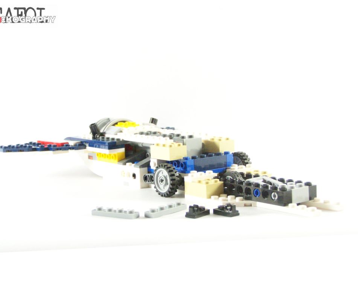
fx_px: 657
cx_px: 172
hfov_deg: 30.5
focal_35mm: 62
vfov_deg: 24.6
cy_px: 144
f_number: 3.6
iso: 400
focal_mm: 9.8
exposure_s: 1/60
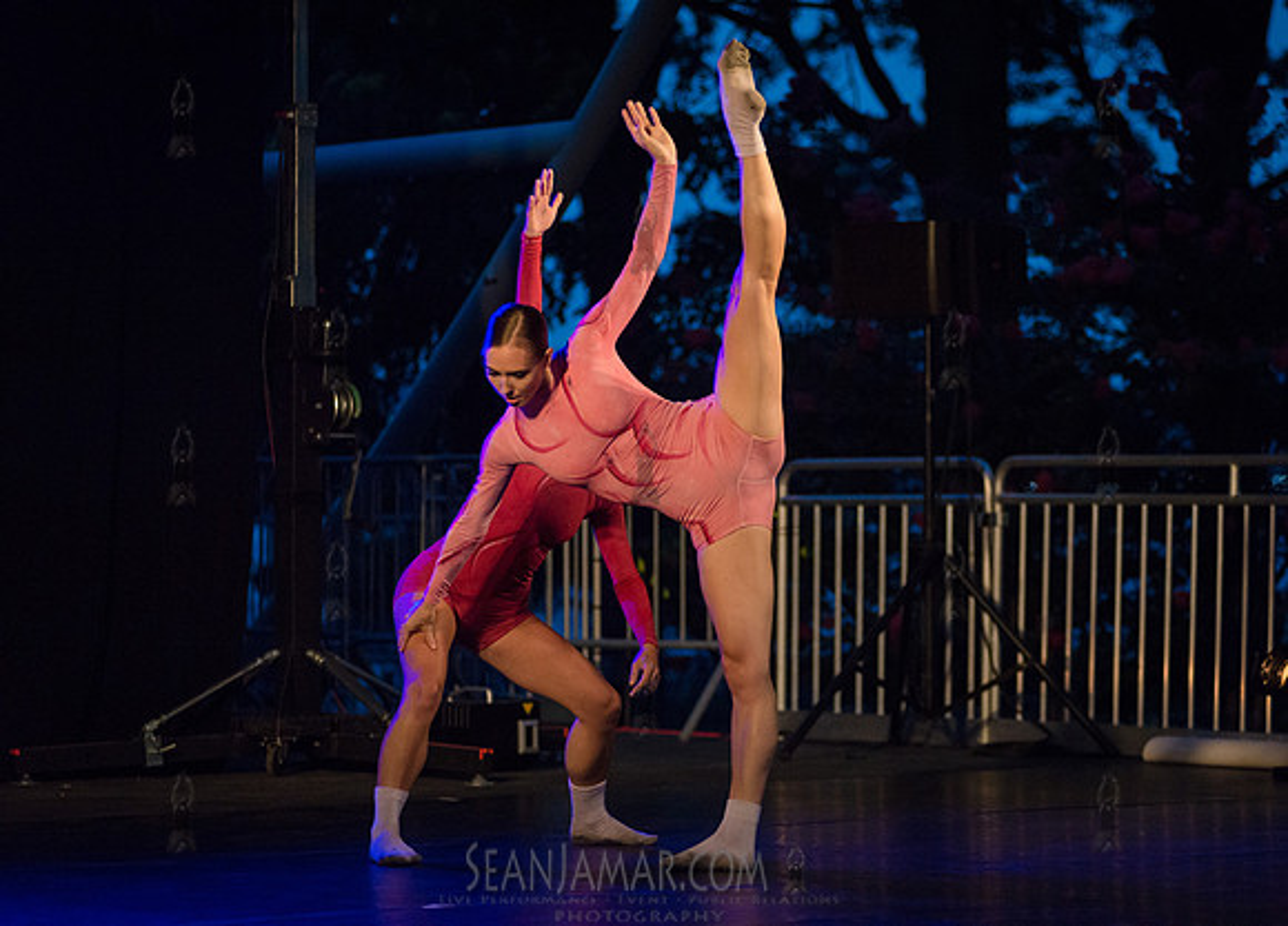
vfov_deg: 11.4
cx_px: 693
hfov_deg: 15.9
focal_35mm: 126
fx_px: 4621
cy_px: 463
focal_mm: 120
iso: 3200
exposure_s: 1/1000
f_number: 2.8
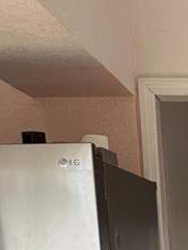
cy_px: 455
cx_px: 312
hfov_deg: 13.0
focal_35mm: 106
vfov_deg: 15.7
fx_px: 767
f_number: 1.78
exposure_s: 1/543
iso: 100
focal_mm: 6.76
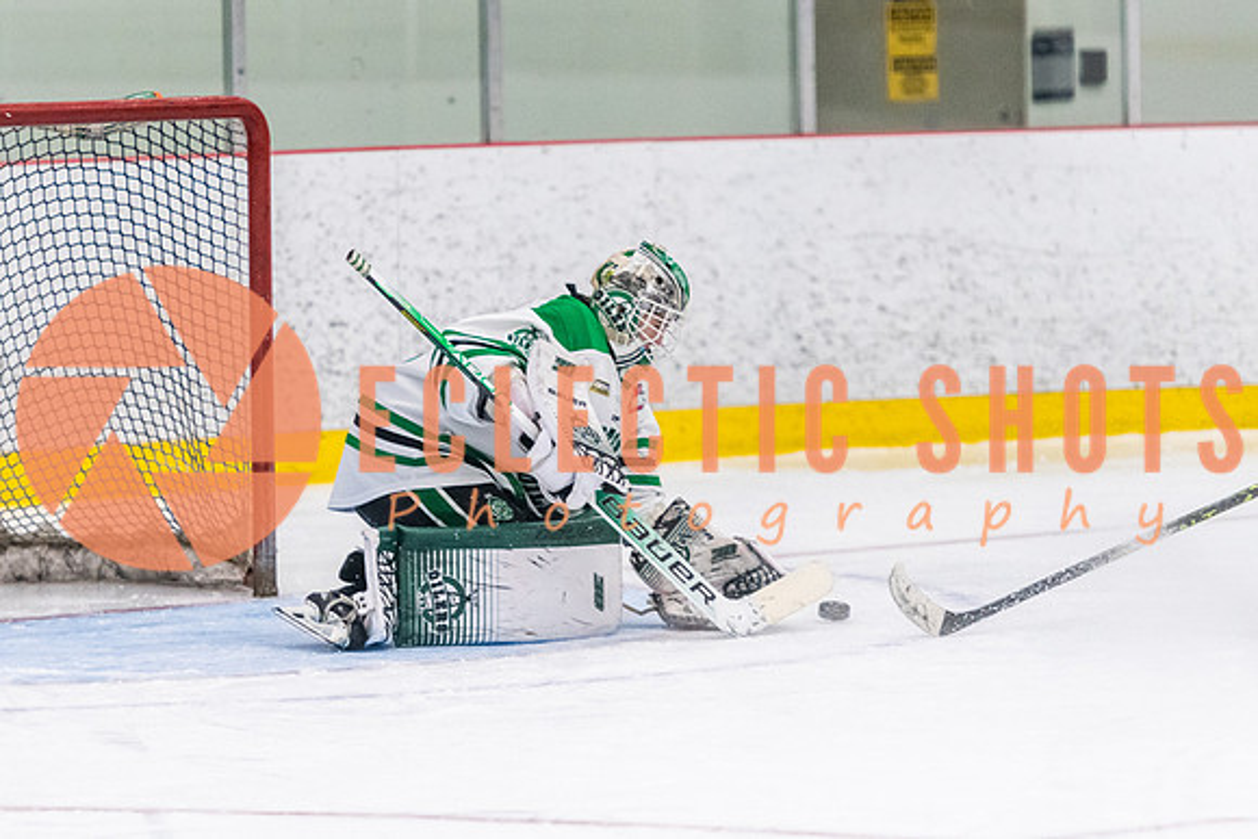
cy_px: 333
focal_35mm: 238
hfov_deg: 8.6
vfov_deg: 5.8
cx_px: 431
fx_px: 8321
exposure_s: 1/800
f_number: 2.8
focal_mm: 155
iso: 3200
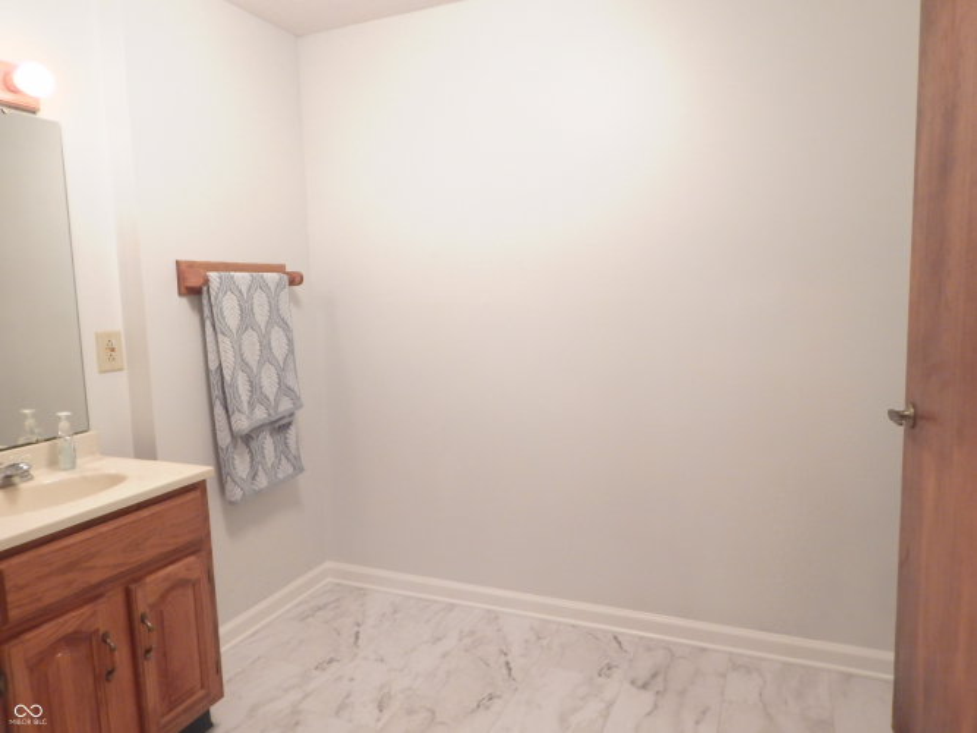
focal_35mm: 22
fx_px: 621
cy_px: 366
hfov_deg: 76.4
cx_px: 488
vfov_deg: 61.1
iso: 180
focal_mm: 4
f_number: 3
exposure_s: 1/30
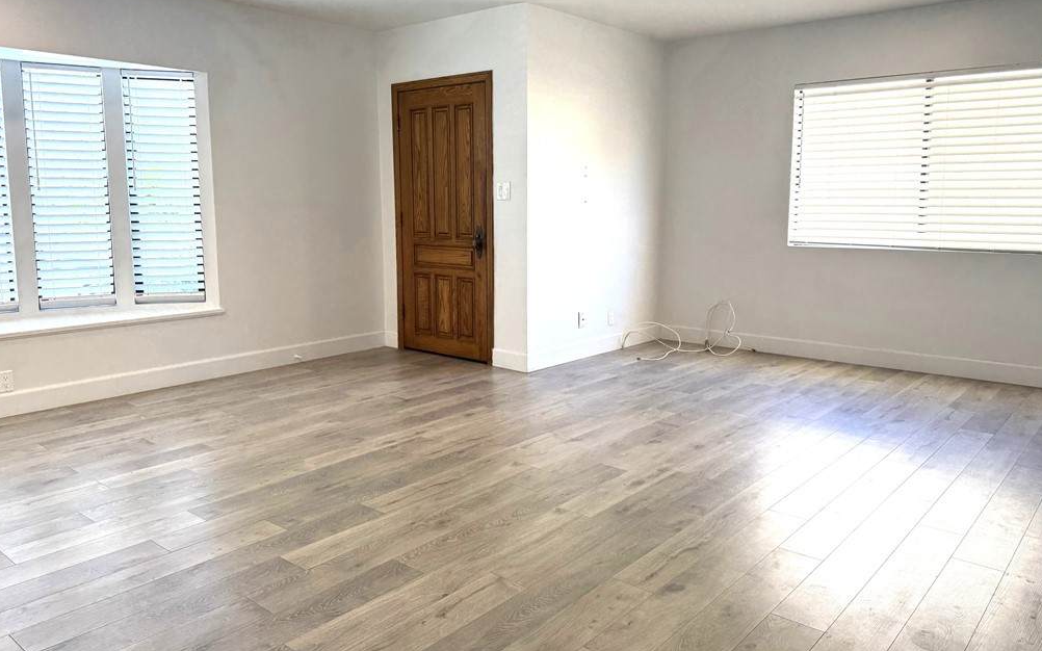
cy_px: 287
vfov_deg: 47.5
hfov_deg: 70.4
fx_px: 738
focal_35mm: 26
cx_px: 522
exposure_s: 1/166
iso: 100
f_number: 1.78
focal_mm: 6.76
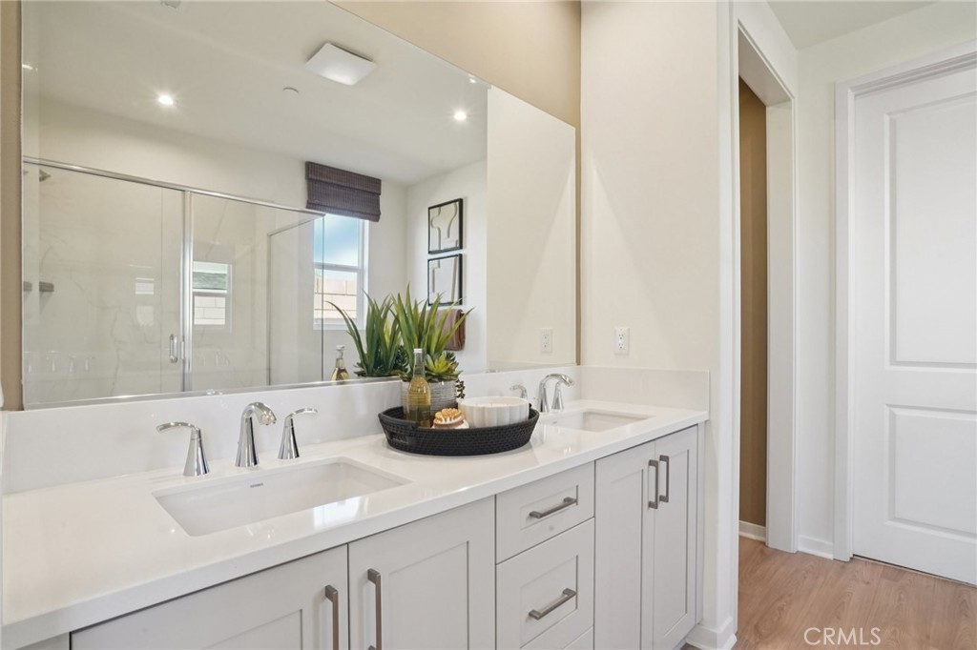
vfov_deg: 70.4
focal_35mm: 17
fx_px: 461
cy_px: 325
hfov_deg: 93.3
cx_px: 488
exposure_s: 1/45
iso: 3200
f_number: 16
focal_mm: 17
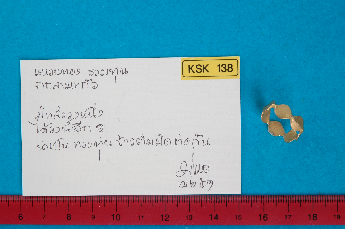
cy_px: 114
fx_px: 1005
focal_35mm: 105
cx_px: 172
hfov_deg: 19.5
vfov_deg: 13.0
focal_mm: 70
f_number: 29
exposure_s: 1/60
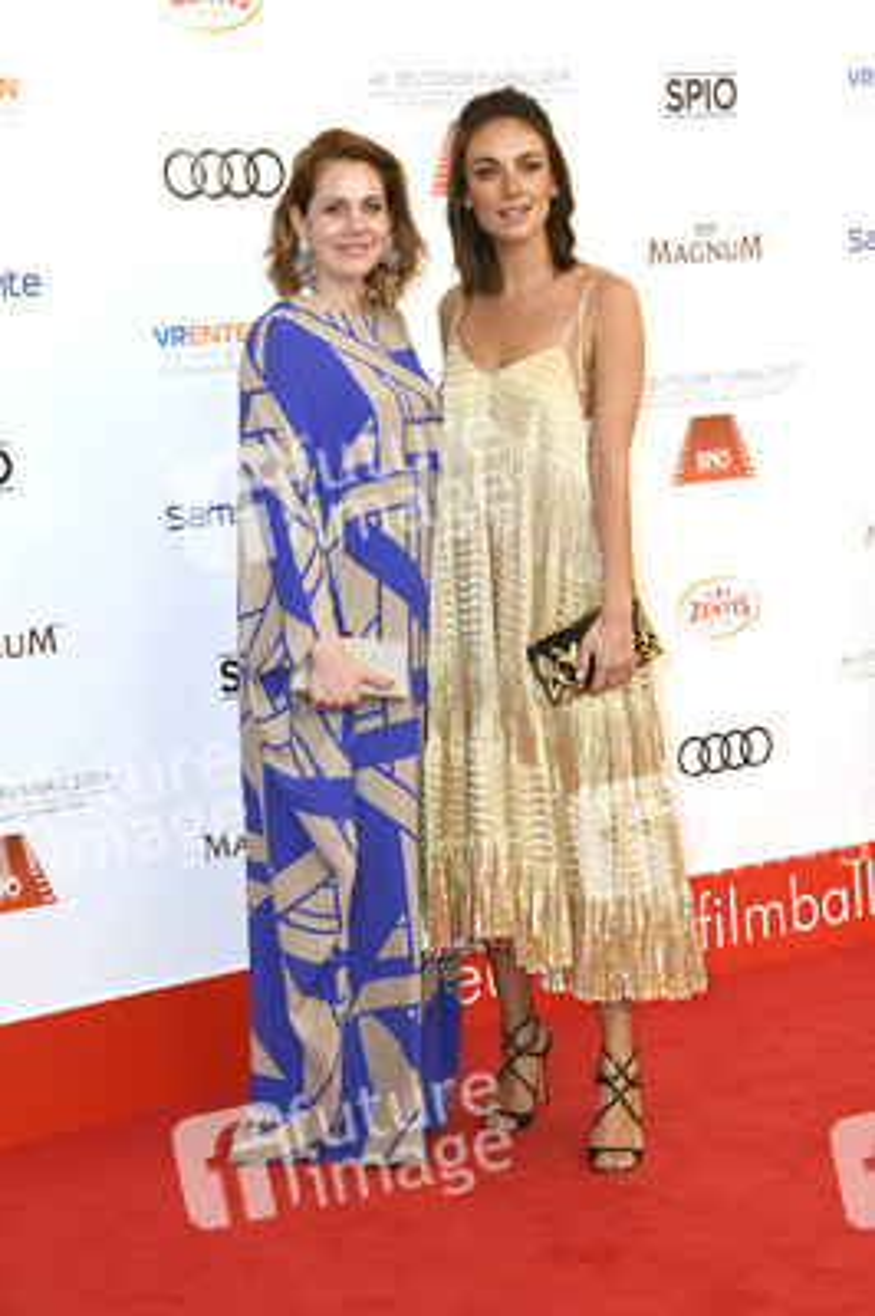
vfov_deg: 28.9
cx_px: 438
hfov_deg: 19.4
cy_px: 658
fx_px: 2556
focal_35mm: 70
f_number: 6.3
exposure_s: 1/125
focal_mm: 70
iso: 250
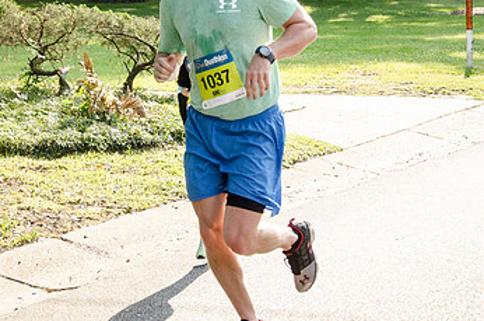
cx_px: 196
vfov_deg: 12.0
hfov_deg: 18.1
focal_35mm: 113
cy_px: 98
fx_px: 1516
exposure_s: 1/1600
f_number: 5
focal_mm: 45
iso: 800
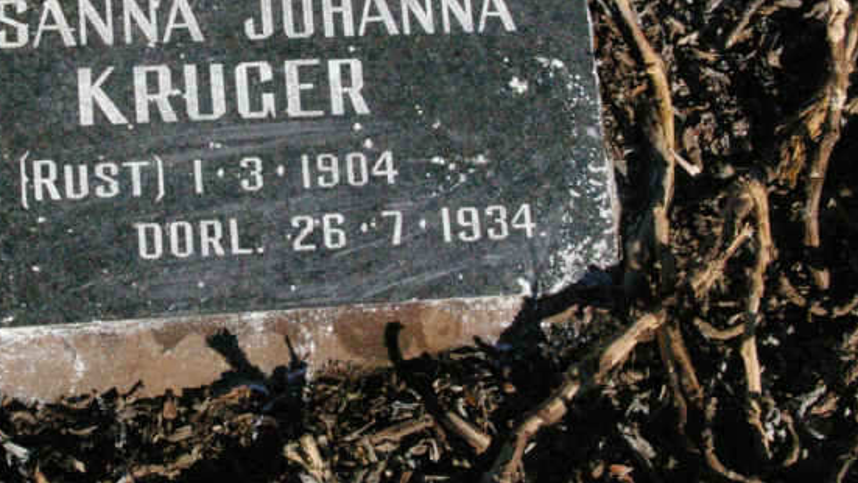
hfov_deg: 30.0
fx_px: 1570
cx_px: 204
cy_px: 70
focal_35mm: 69
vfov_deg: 17.3
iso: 3200
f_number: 19
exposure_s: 1/1500
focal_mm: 26
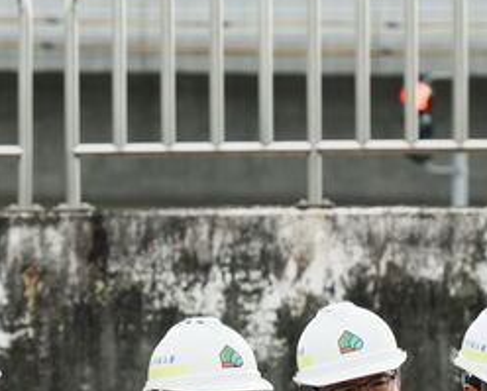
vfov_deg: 3.9
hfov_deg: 4.8
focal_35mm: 399
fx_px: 5758
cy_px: 363
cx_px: 361
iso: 400
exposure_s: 1/400
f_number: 8
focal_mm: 176
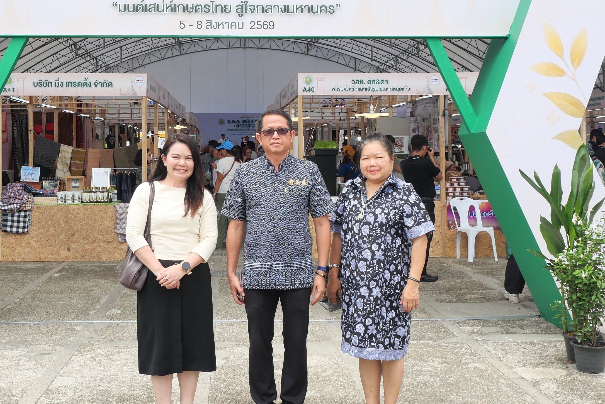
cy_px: 134
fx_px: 891
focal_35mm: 53
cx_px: 267
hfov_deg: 37.4
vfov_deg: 25.4
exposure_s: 1/250
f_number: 7.1
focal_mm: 15
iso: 200
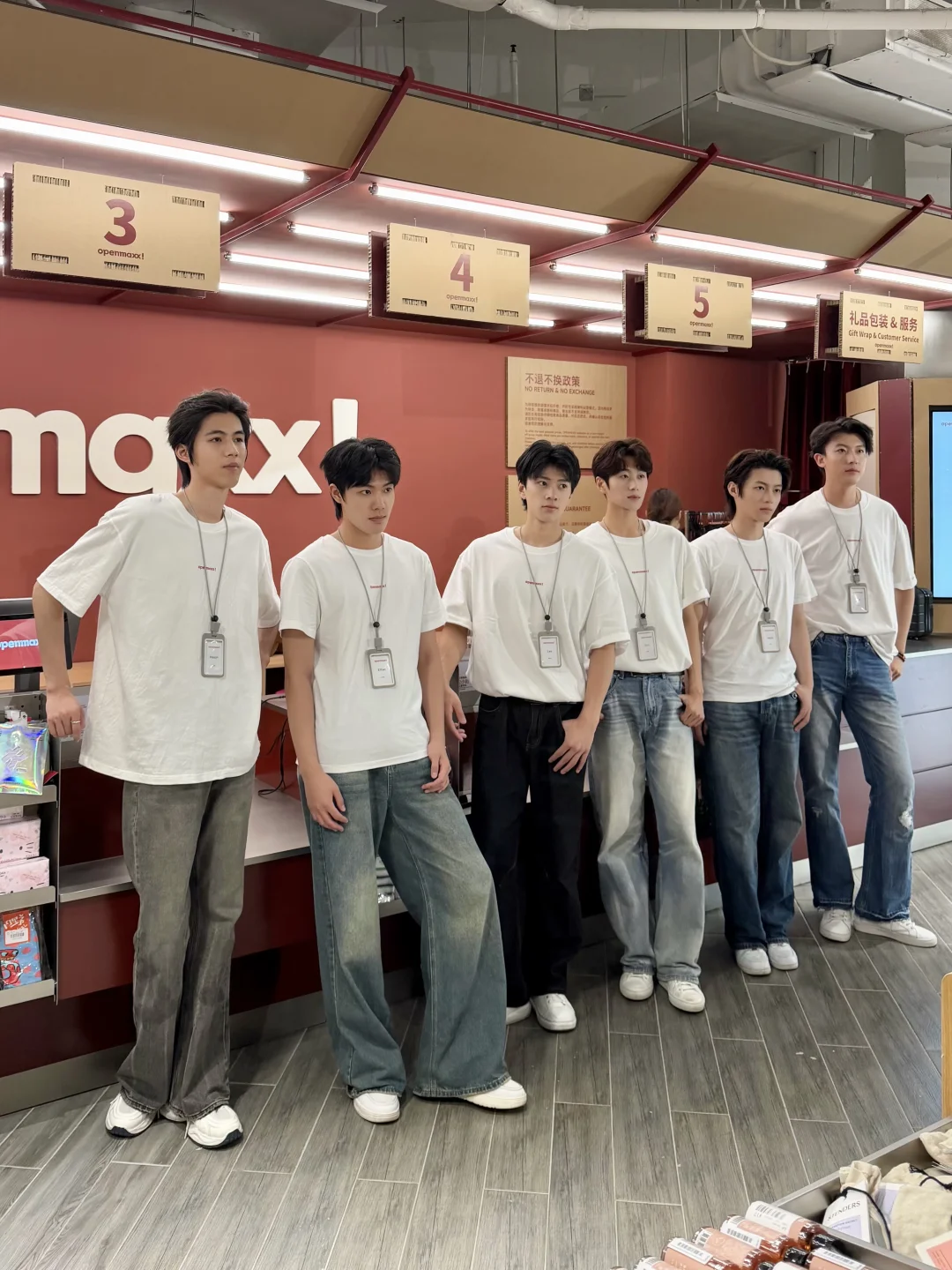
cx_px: 476
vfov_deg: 71.6
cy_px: 635
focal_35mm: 24
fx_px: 880
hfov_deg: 56.8
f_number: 1.78
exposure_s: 1/100
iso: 125
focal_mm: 6.76
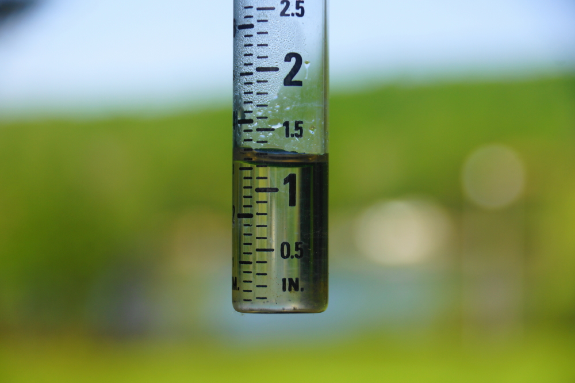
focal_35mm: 135
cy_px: 192
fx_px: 2155
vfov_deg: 10.2
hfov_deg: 15.2
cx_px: 288
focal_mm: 90
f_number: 5.6
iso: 100
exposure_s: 1/160
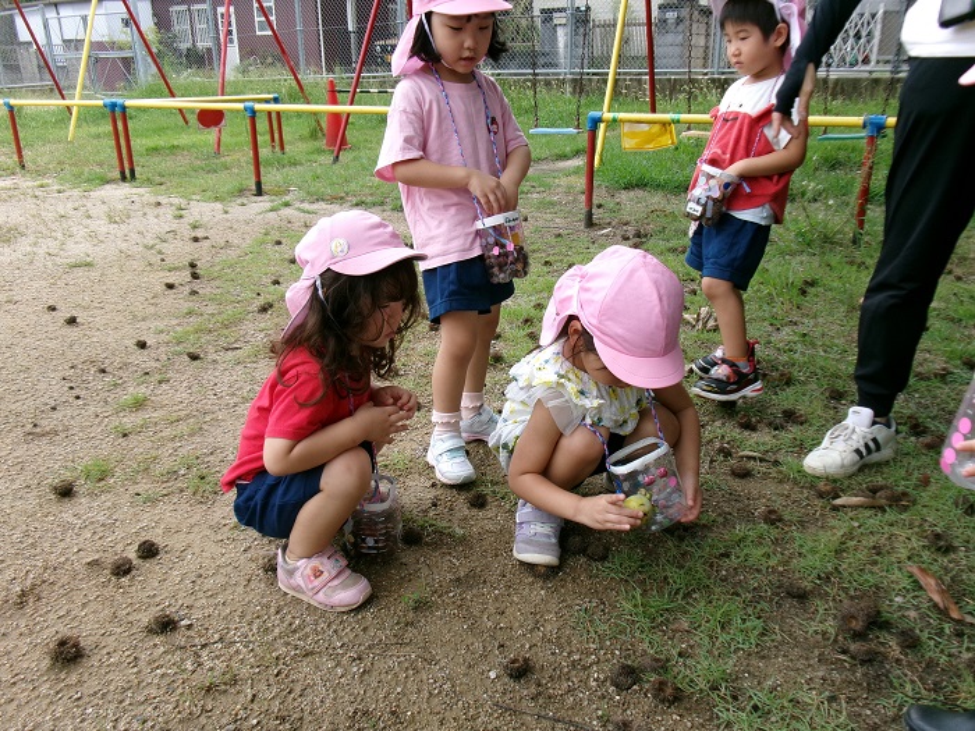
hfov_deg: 63.4
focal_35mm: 28
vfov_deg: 49.7
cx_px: 488
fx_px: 789
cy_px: 366
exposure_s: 1/240
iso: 100
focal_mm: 5.1
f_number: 3.9
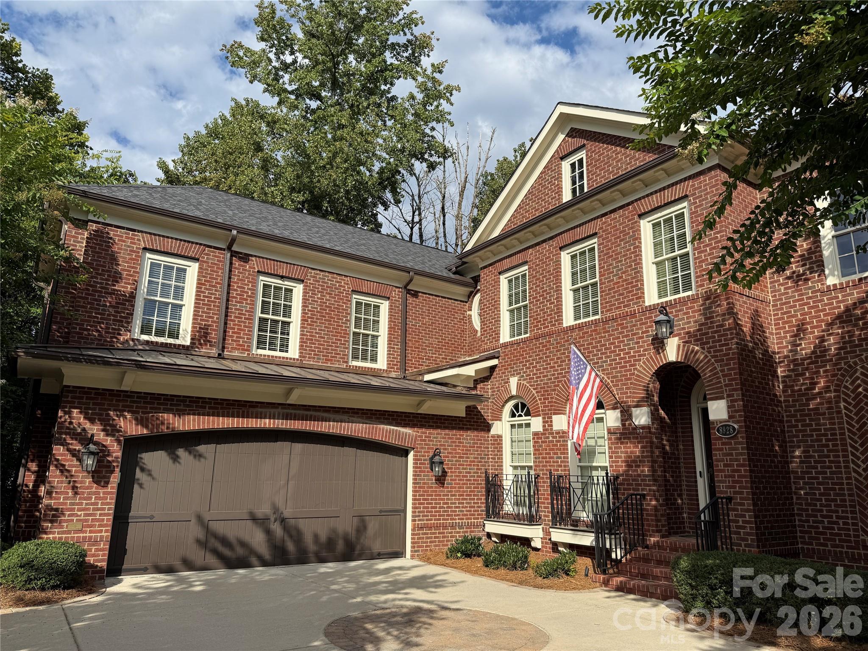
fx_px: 602
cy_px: 326
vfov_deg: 56.8
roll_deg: -2.1
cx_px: 434
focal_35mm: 24
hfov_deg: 71.6
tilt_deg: +14.4
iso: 80
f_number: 1.78
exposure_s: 1/4673
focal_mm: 6.76
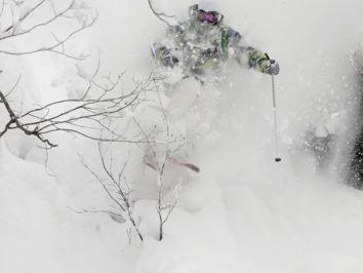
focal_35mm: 247
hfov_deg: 8.0
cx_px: 203
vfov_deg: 6.0
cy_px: 155
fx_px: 2591
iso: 400
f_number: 8
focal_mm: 95
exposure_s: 1/1000
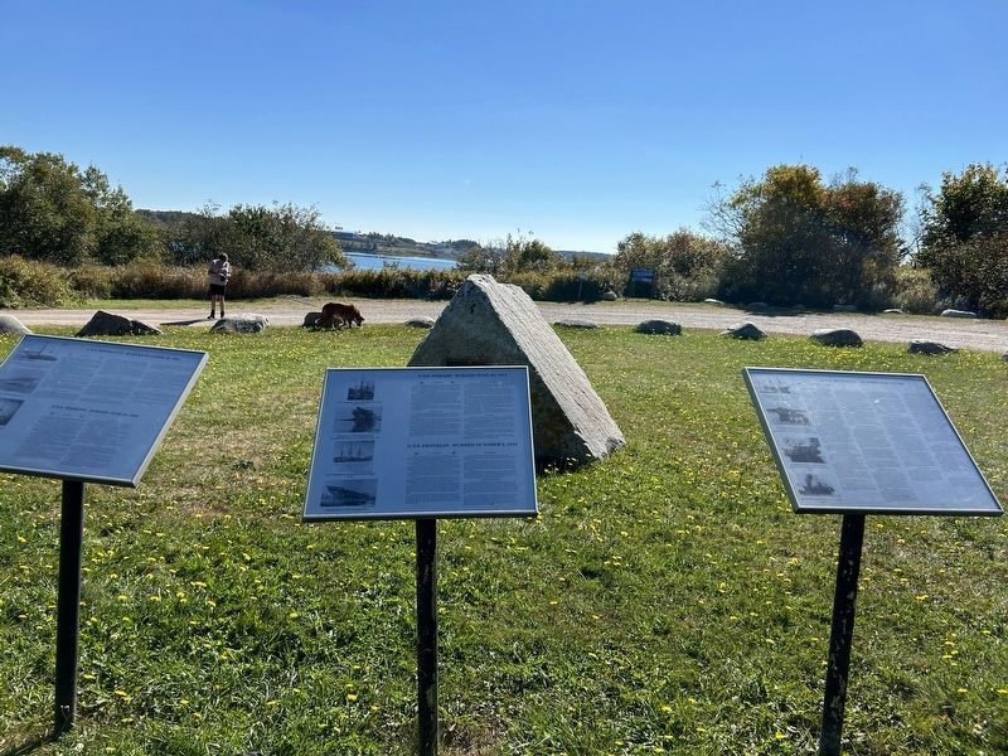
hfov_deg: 67.3
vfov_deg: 53.1
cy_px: 378
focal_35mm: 26
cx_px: 504
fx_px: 757
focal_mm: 5.7
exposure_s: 1/4831
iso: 50
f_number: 1.5
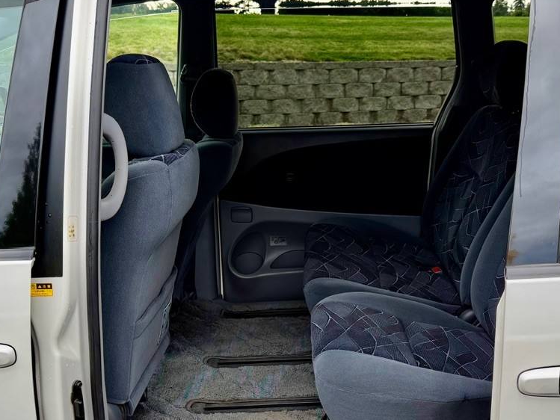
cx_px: 316
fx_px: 663
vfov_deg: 34.9
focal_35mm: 41
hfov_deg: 45.7
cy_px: 267
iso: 50
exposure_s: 1/151
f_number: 1.78
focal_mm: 6.76
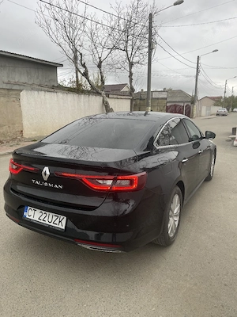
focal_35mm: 25
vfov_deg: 69.4
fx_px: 228
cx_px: 118
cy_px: 158
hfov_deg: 54.9
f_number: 1.6
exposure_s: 1/122
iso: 64
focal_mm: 5.1
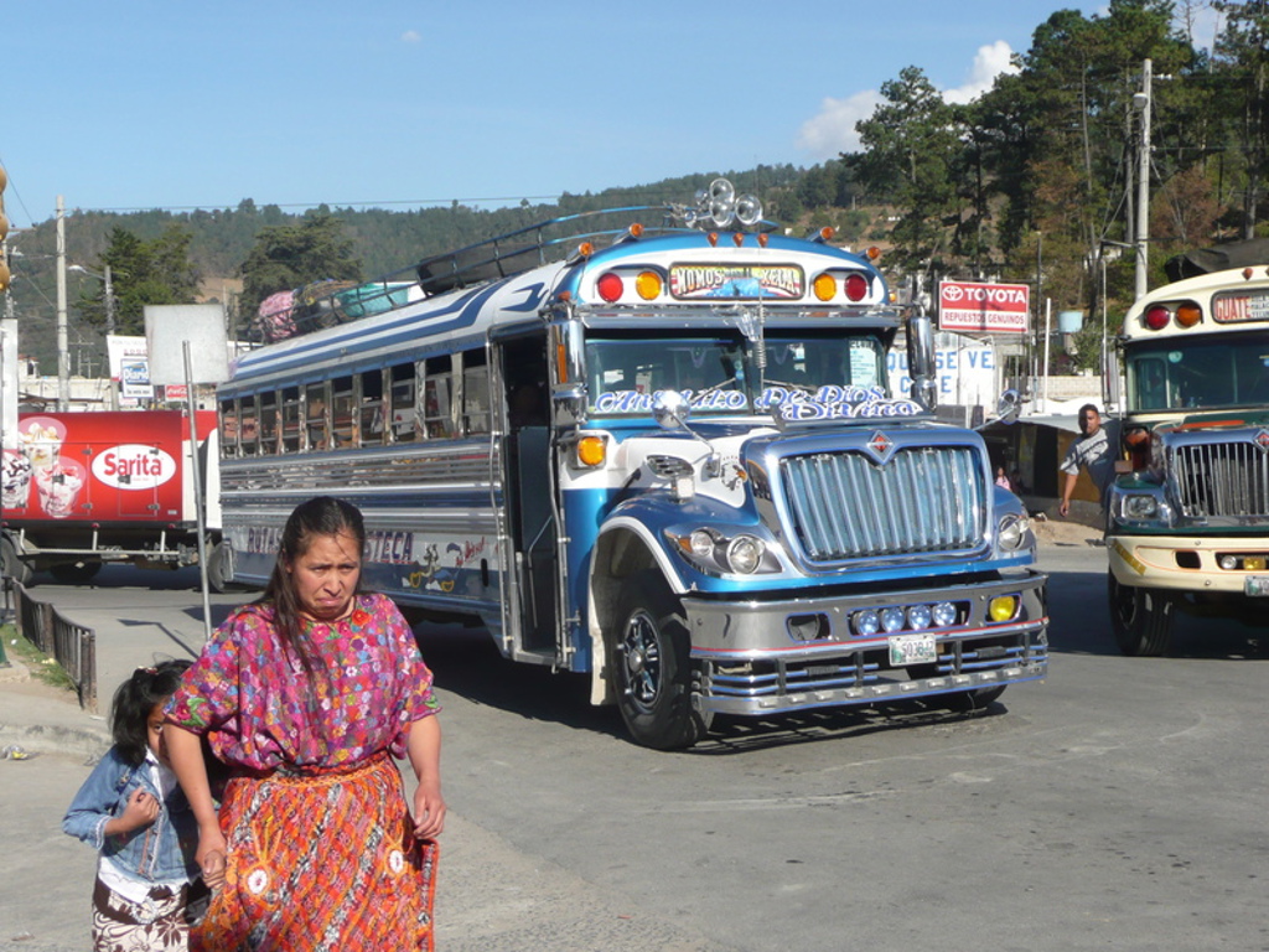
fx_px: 1833
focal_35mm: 50
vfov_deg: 29.1
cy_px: 476
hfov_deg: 38.2
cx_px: 634
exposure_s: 1/640
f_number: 4.2
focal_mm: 8.2
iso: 100
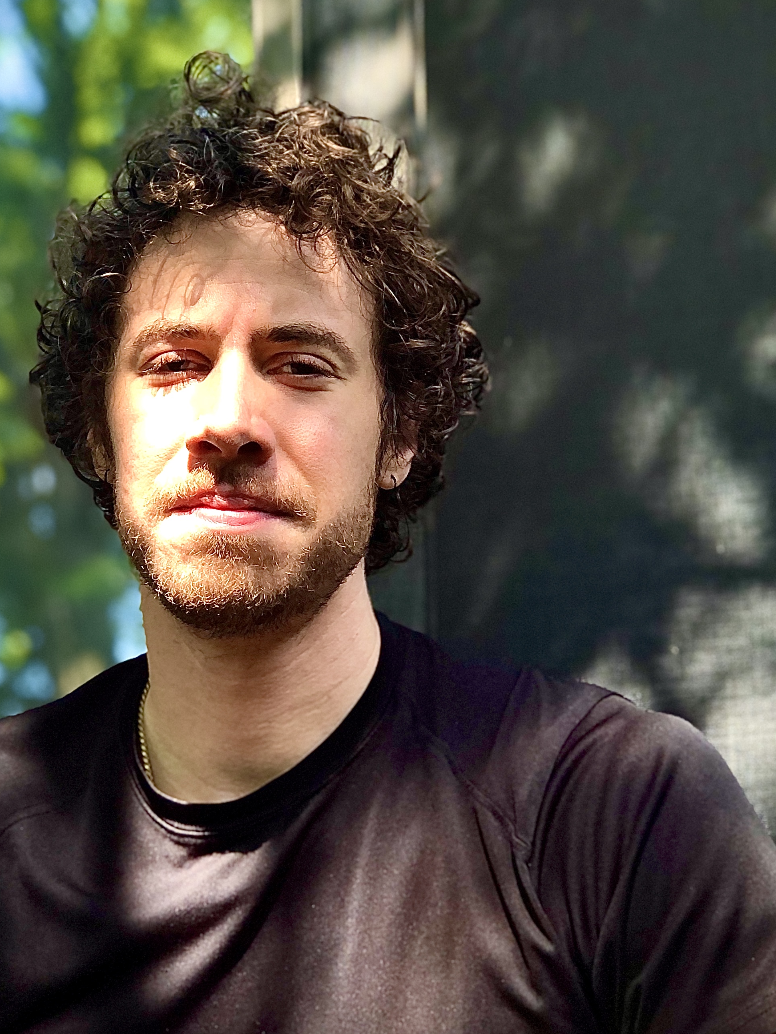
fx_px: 2660
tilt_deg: +14.7
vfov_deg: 21.9
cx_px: 312
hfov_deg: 16.6
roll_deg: +0.0
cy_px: 694
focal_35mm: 89
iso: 25
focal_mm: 6.6
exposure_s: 1/60
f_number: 2.8
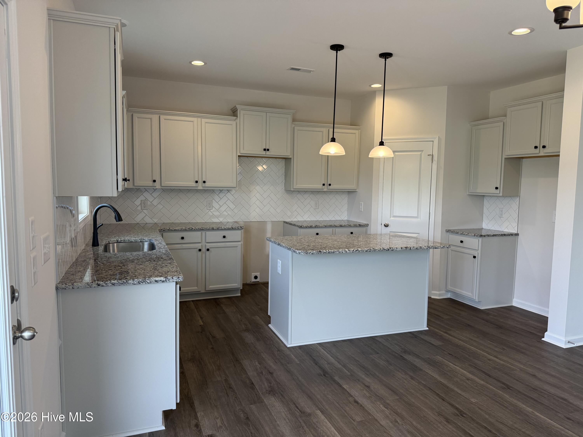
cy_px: 218
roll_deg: -0.7
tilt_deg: -4.9
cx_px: 292
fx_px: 404
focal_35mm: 24
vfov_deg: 56.8
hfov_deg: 71.6
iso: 160
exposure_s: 1/229
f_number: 1.78
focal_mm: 6.76
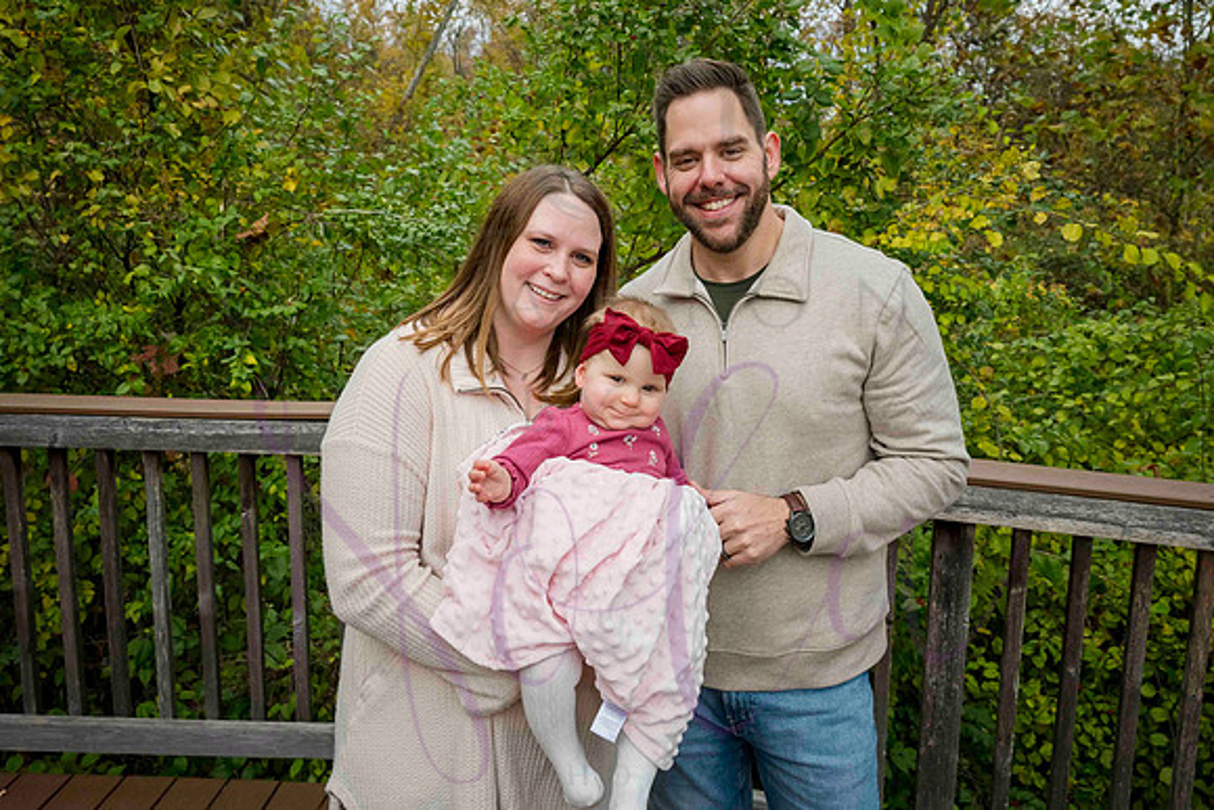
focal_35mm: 29
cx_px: 599
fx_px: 971
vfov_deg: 45.0
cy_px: 324
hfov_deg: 64.0
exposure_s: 1/640
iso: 400
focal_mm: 24
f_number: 5.6
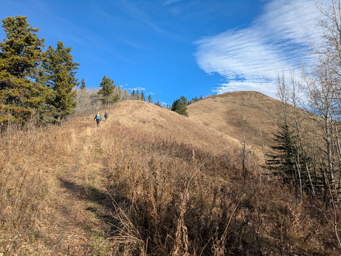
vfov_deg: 55.0
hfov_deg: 69.3
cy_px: 128
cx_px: 170
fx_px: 247
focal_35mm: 25
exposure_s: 1/1546
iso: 46
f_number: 1.89
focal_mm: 5.43
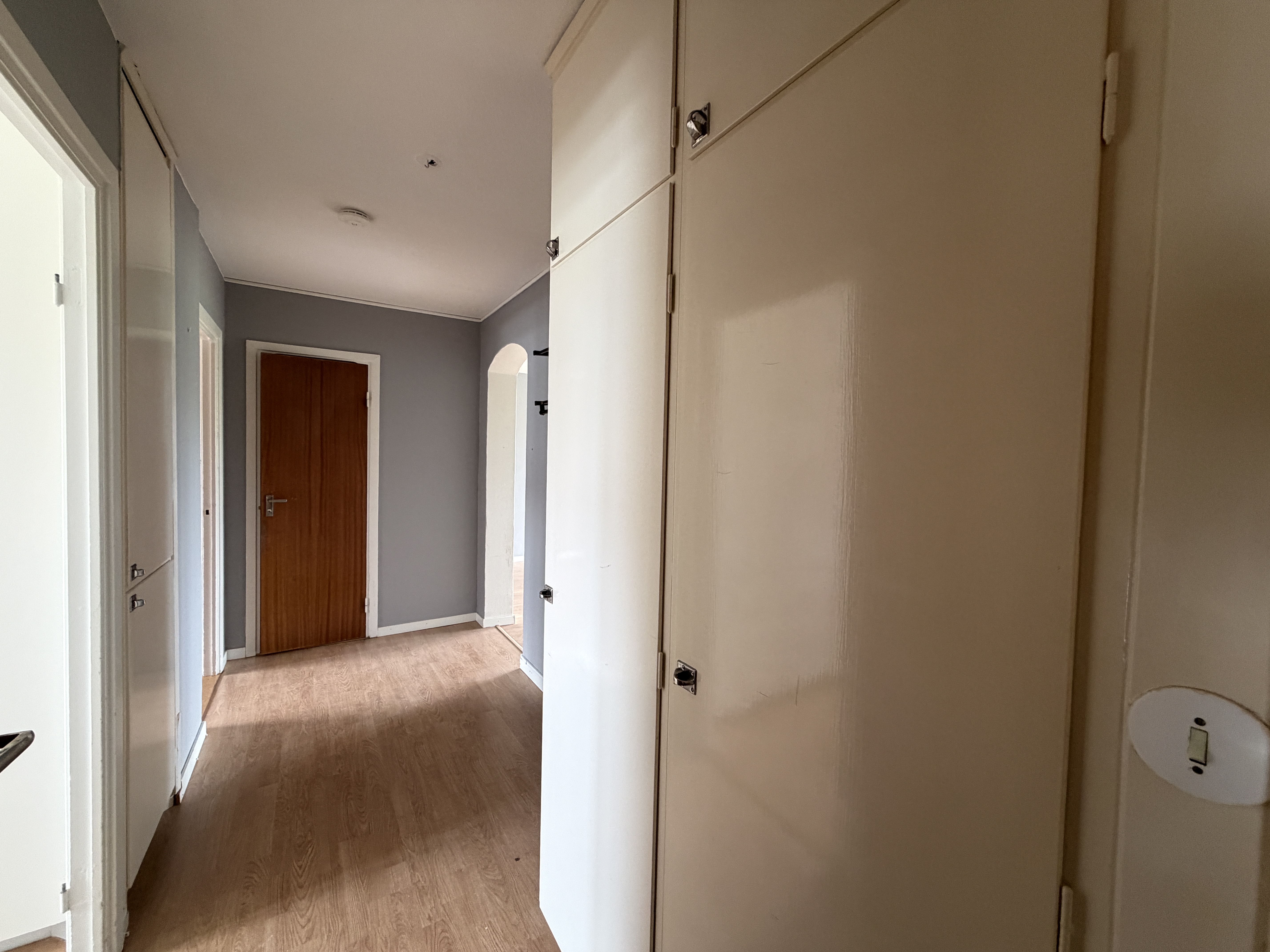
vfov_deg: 85.7
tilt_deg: -2.1
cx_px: 635
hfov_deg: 102.1
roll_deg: -1.3
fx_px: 514
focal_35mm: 14
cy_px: 476
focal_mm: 2.22
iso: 320
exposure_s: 1/60
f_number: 2.2
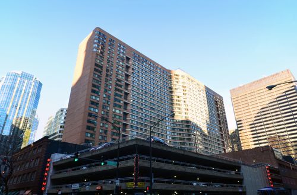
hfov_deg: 74.0
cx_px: 148
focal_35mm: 24
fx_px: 197
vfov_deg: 52.7
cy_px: 98
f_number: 11
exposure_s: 1/20
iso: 100
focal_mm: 16
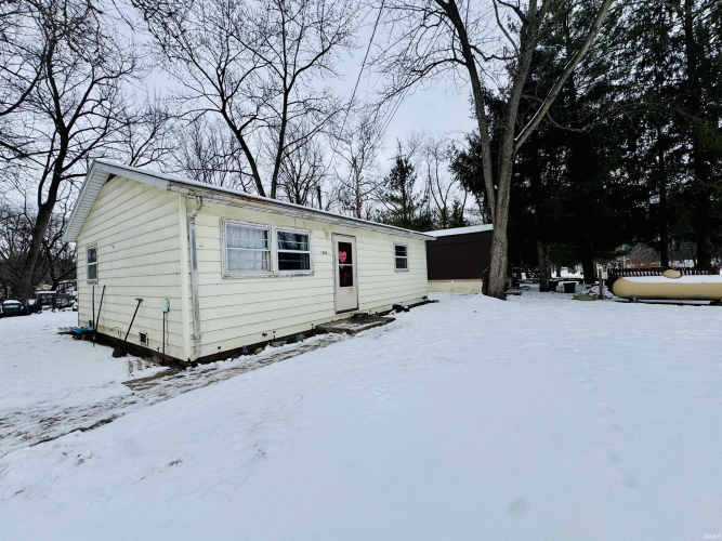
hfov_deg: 102.1
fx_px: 292
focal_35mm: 14
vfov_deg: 85.7
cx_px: 361
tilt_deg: -0.3
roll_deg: +1.4
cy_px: 270
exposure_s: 1/1370
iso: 50
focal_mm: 2.22
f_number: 2.2
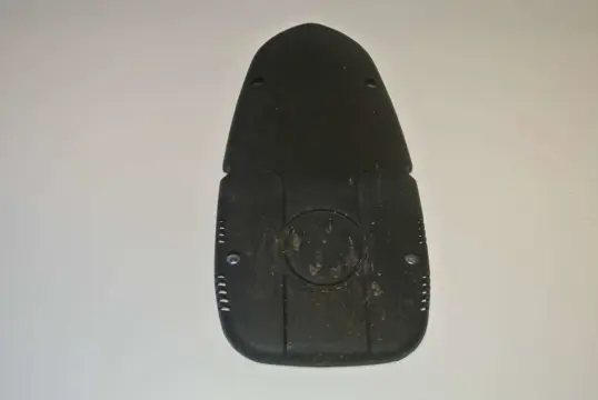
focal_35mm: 42
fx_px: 698
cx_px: 299
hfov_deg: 46.4
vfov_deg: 32.0
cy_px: 200
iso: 200
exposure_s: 1/60
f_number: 4.2
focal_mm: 15.7
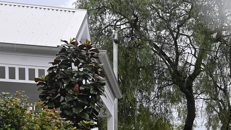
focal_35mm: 93
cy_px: 216
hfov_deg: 18.8
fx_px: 570
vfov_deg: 12.2
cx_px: 391
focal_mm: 24
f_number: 8
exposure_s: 1/500
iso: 1250
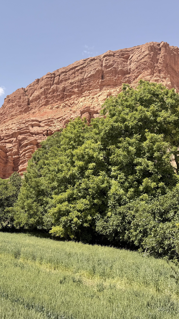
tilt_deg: +9.0
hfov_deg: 32.0
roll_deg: -2.6
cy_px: 160
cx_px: 16
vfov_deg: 56.6
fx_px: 295
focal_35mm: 35
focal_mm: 6.76
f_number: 1.78
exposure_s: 1/2169
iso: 80
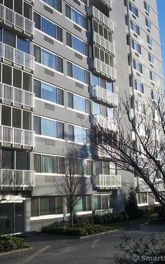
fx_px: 331
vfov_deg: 43.5
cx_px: 47
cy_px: 131
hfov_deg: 27.7
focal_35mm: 46
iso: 80
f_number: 8.8
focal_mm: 5.7
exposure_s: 1/125
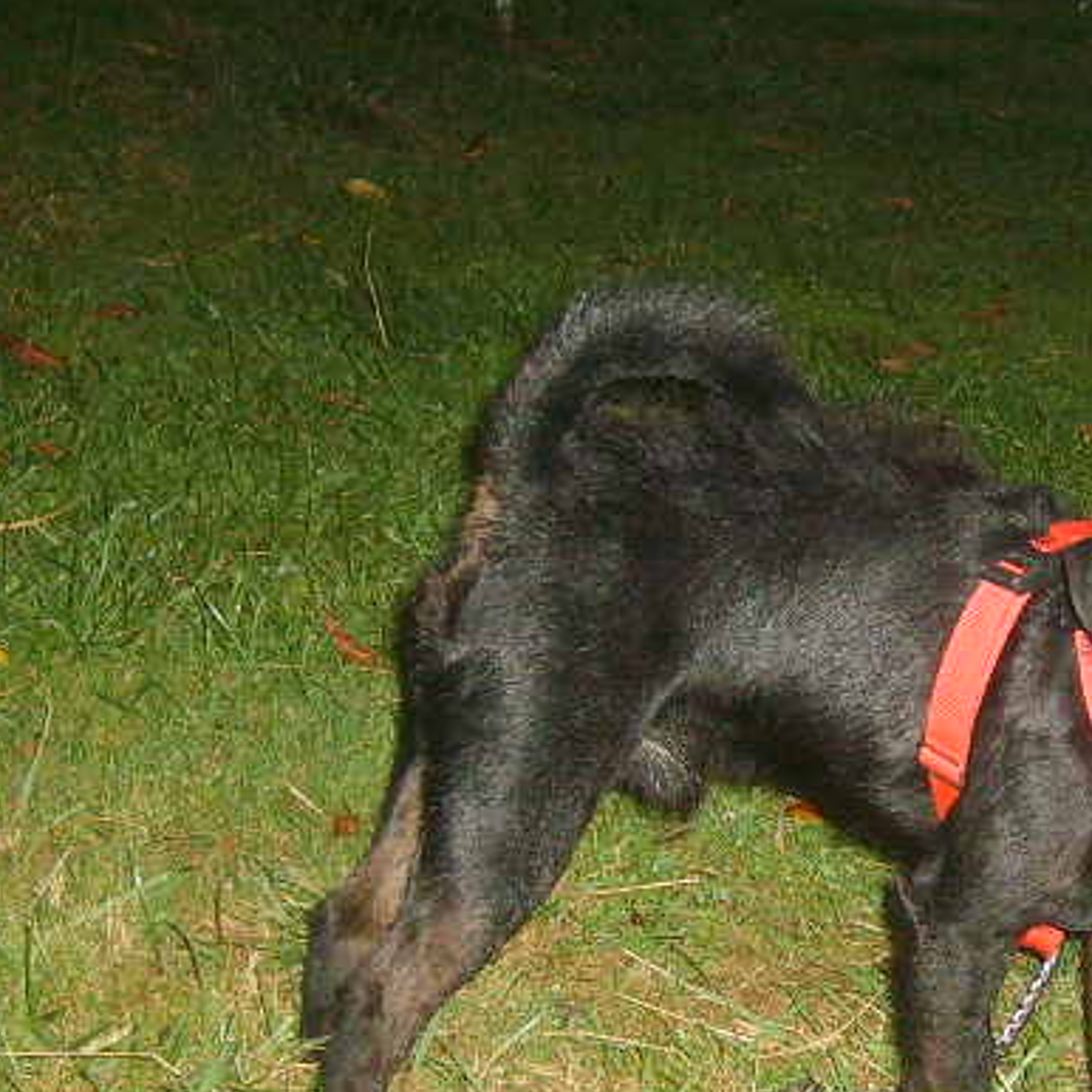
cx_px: 959
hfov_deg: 20.7
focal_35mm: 82
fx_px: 2927
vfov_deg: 21.1
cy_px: 673
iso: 266
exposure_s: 1/30
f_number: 2.8
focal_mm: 5.8
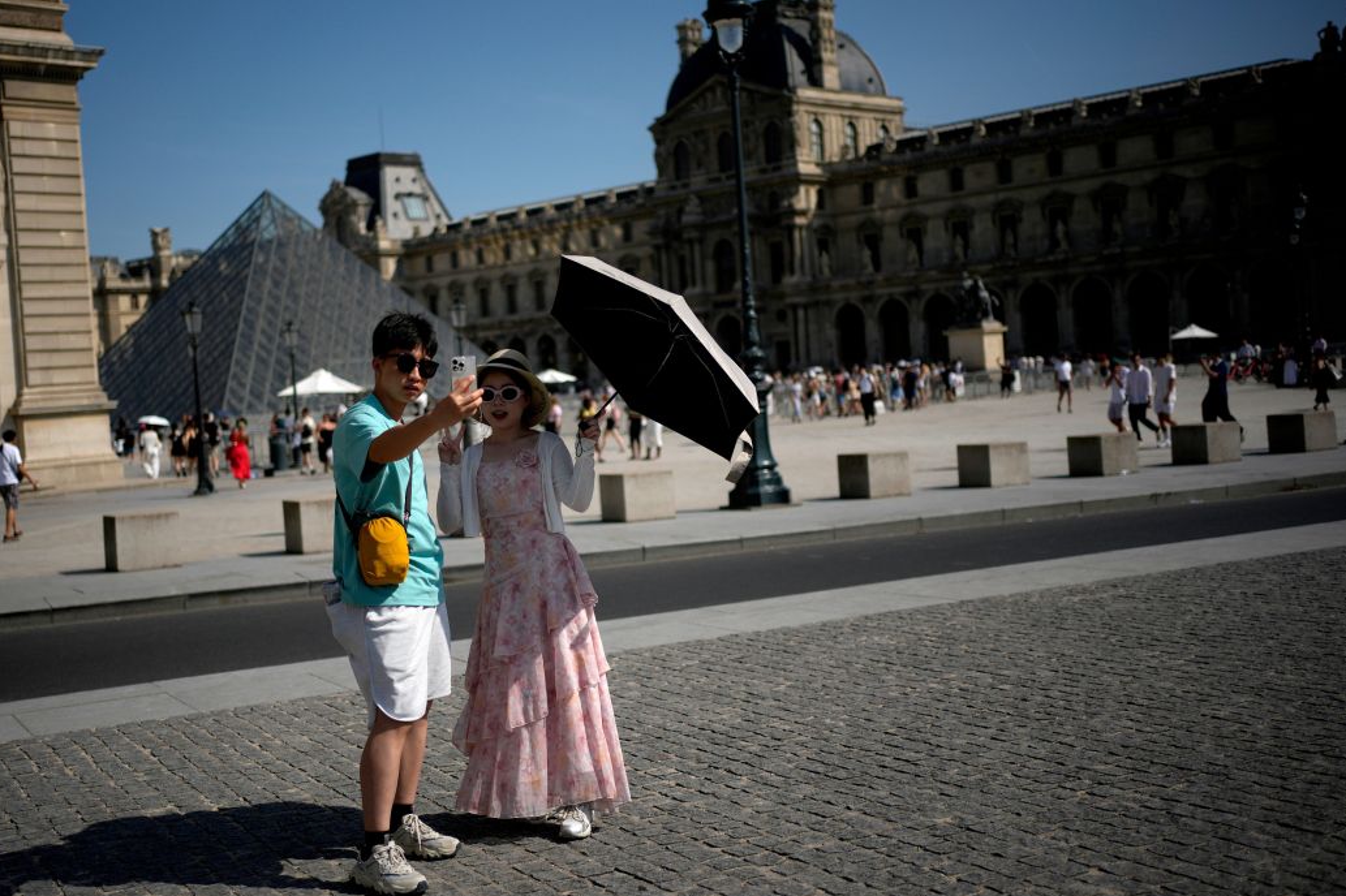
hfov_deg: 46.3
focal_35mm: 42
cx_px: 568
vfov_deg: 31.9
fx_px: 1570
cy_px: 432
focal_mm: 35
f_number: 1.8
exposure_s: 1/20000
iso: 125
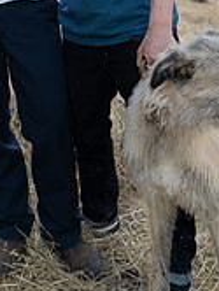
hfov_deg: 14.9
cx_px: 65
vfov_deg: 18.7
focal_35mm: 99
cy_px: -58
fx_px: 833
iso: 250
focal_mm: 38
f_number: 2.8
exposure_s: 1/160
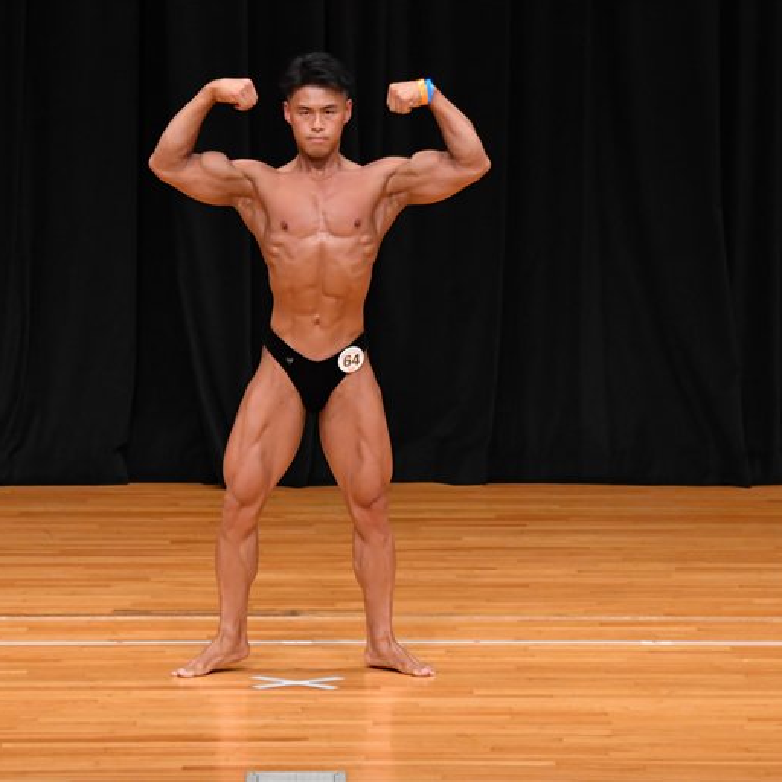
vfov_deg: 5.4
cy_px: 390
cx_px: 364
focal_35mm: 327
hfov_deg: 5.4
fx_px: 8358
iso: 3200
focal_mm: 170
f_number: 5.6
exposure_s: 1/400
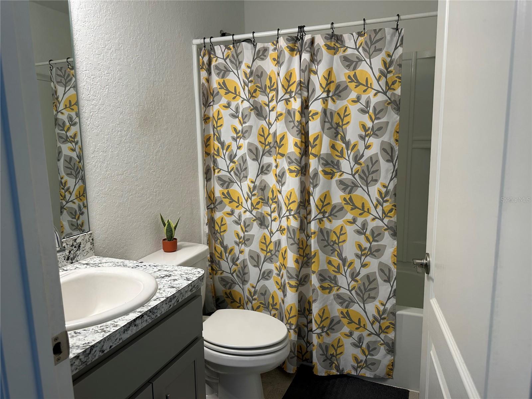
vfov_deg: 56.8
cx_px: 266
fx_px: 369
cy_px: 200
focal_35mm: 24
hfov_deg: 71.6
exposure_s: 1/120
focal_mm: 6.86
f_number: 1.78
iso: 125
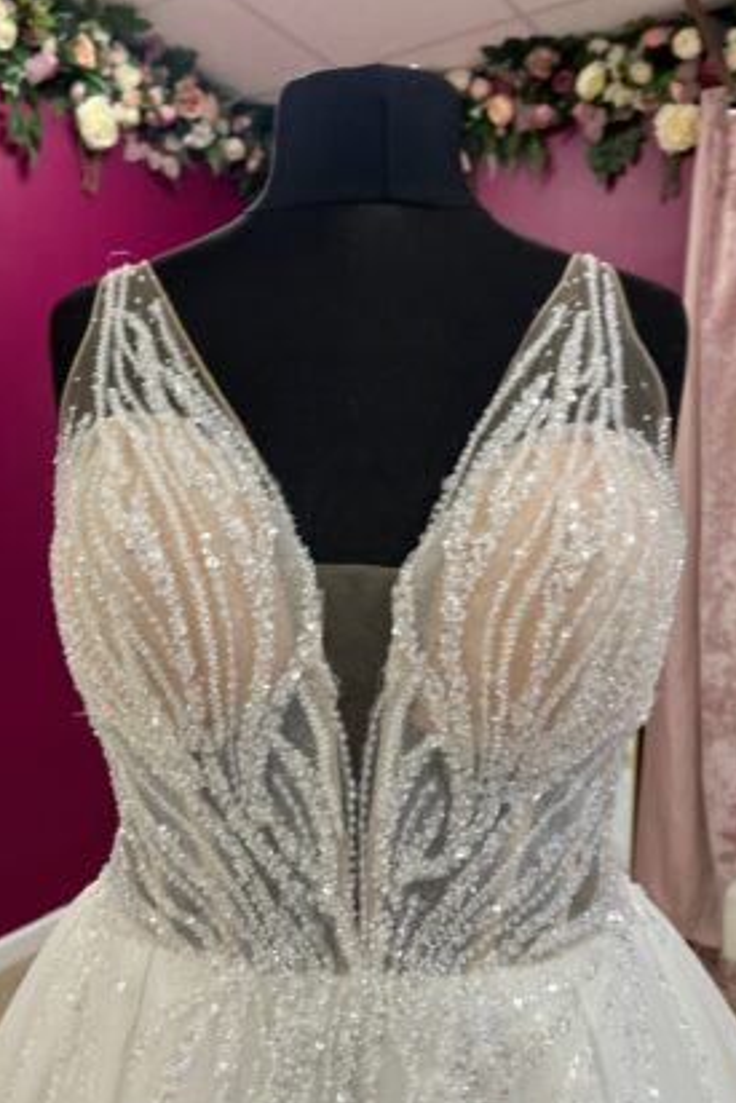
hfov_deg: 46.4
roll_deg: +3.8
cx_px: 337
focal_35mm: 28
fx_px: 858
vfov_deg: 65.5
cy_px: 547
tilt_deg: -6.5
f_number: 1.6
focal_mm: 5.1
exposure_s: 1/100
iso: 125
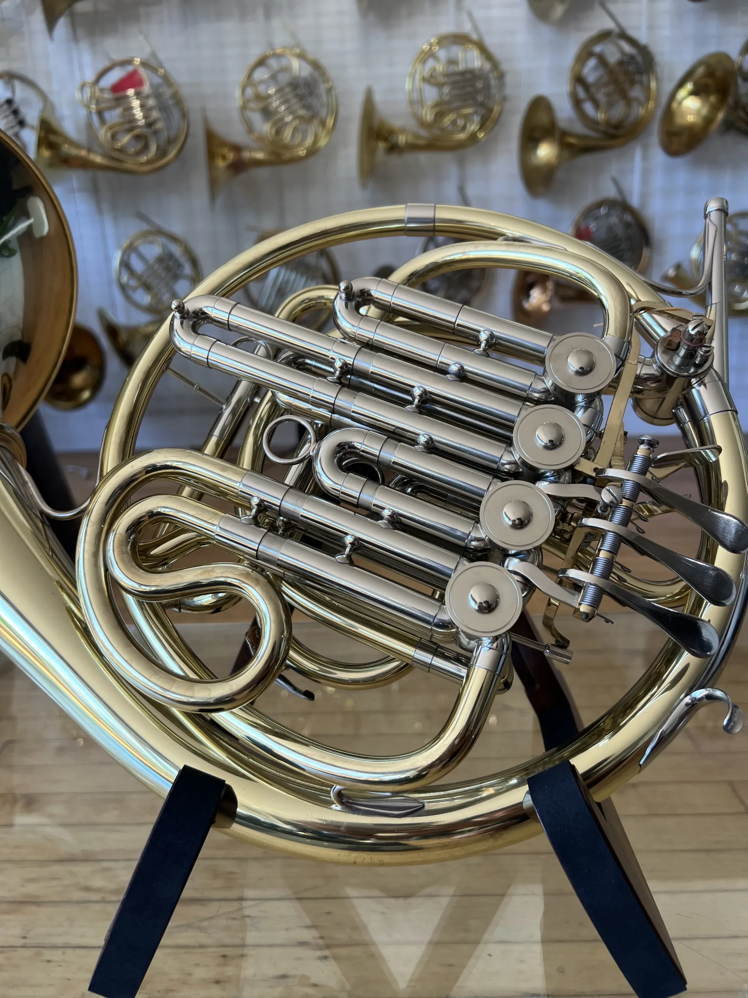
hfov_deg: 53.1
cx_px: 374
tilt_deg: -16.0
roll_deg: +3.0
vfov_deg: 67.3
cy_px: 499
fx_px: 749
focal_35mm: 26
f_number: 1.5
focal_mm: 5.7
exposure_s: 1/176
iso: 40
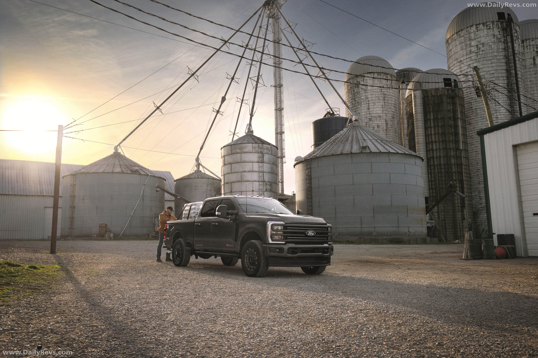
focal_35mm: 30
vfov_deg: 43.6
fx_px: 448
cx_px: 269
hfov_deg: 61.9
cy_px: 179
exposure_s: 1/640
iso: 160
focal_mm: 30
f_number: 7.1
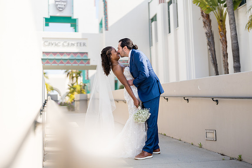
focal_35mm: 50
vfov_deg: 27.0
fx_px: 350
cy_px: 84
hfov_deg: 39.6
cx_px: 126
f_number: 1.2
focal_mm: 50
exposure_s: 1/5000
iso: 100
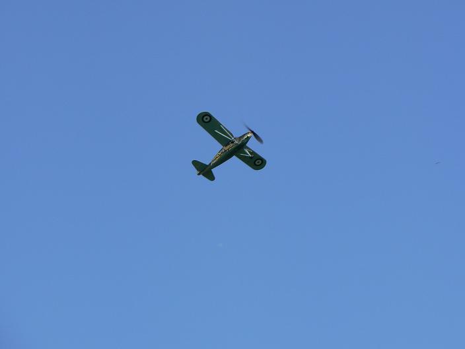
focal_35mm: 311
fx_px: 4178
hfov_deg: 6.4
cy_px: 174
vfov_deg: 4.8
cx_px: 232
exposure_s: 1/500
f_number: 7.1
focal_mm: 51.8
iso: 80
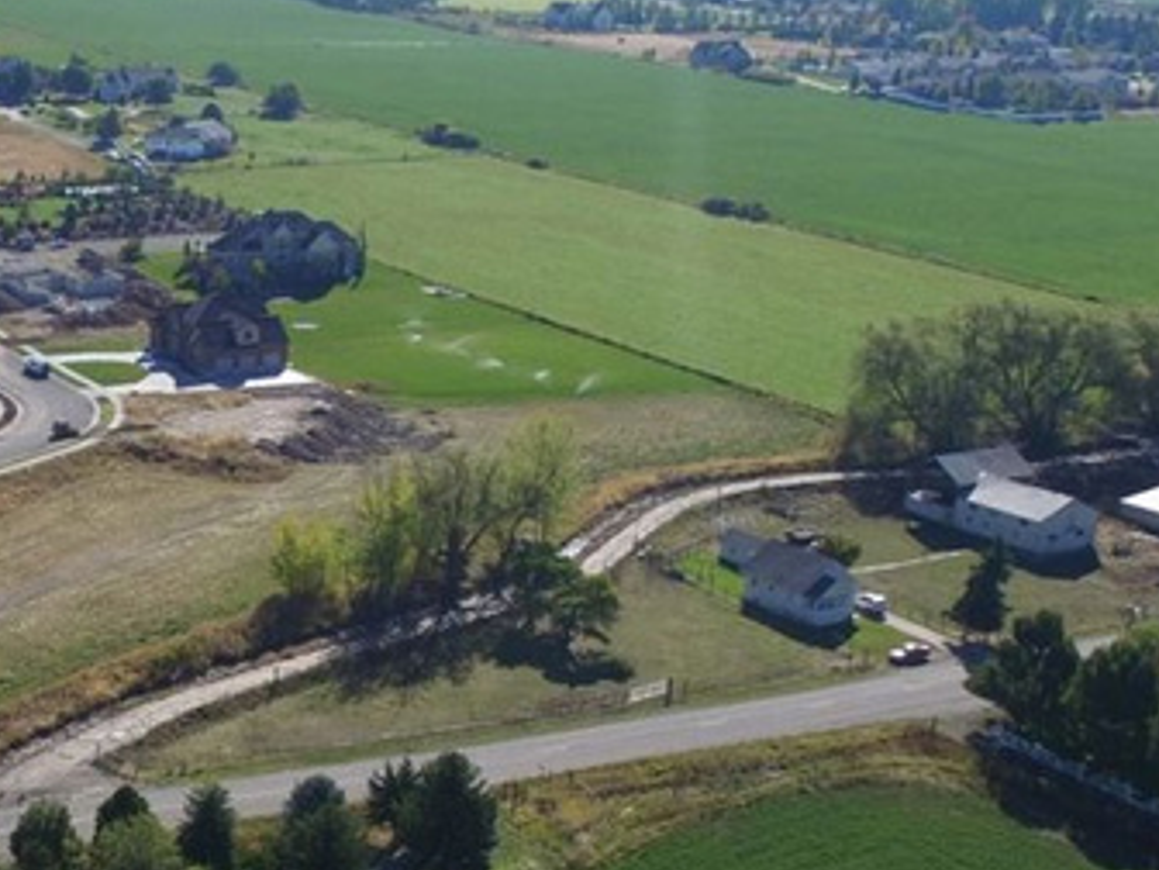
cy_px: 594
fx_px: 2042
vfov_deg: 23.9
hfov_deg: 30.0
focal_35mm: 61
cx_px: 66
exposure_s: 1/880
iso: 100
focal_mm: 3.61
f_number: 2.8
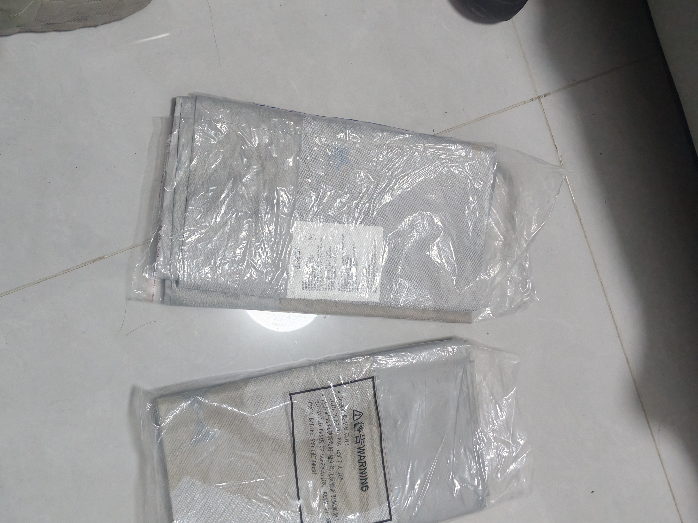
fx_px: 665
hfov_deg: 55.4
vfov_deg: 42.9
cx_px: 349
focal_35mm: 33
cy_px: 262
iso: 500
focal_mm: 5.52
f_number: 1.95
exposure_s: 1/100
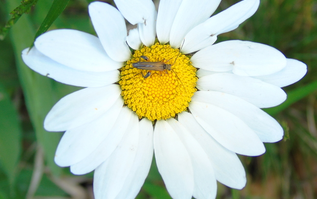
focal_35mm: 131
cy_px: 75
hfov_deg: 15.9
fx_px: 1132
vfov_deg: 10.0
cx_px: 189
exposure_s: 1/80
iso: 80
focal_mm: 17
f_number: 4.3
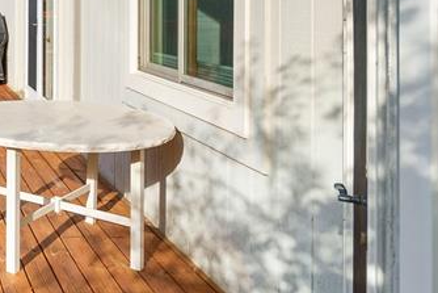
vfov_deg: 25.9
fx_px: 596
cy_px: -14
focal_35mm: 49
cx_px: -109
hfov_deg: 32.2
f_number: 4
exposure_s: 1/1000
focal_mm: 16
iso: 100
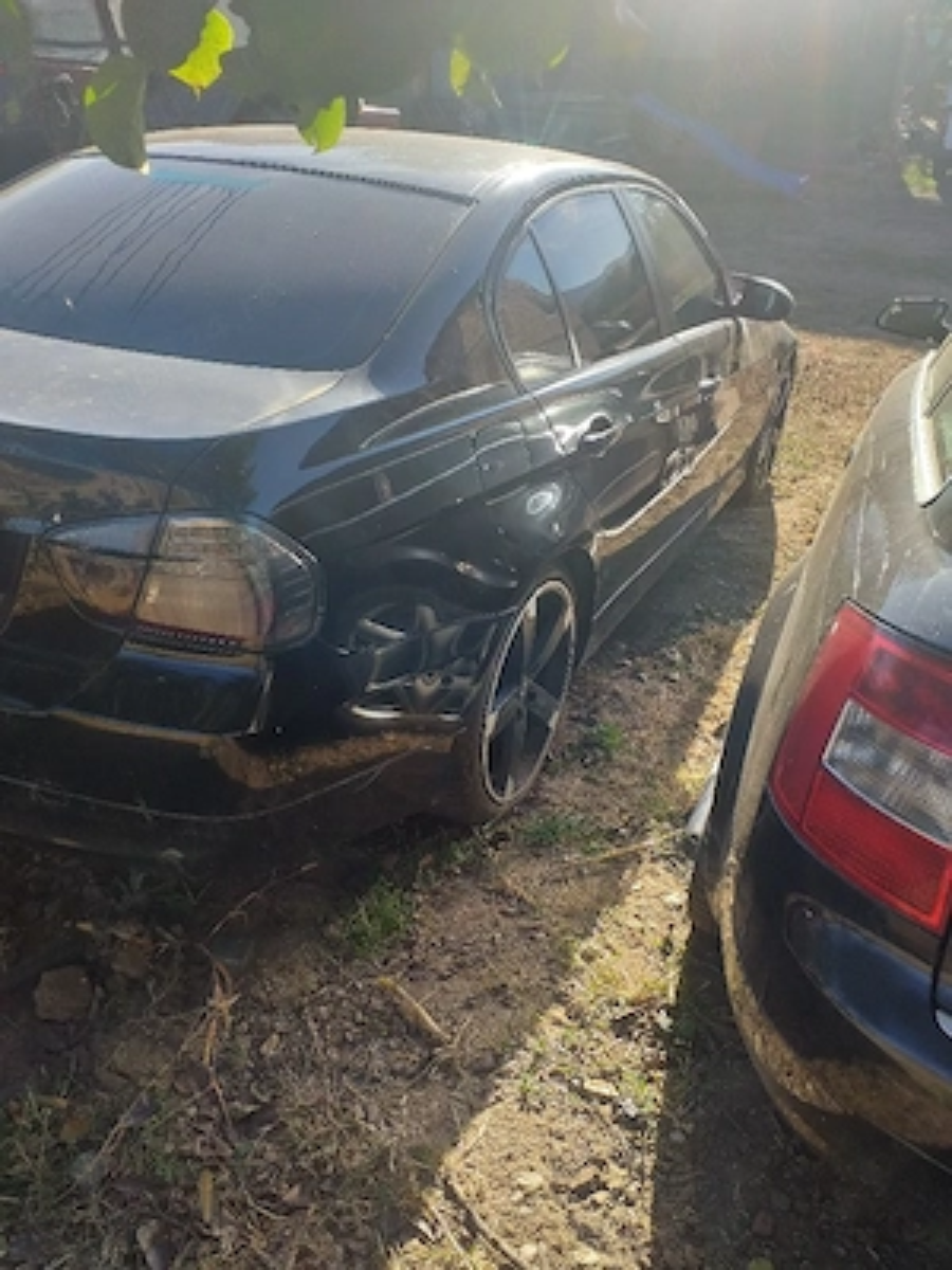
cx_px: 476
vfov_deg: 67.3
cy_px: 635
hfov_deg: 53.1
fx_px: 953
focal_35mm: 26
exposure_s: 1/333
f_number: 1.9
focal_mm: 3.6
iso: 40
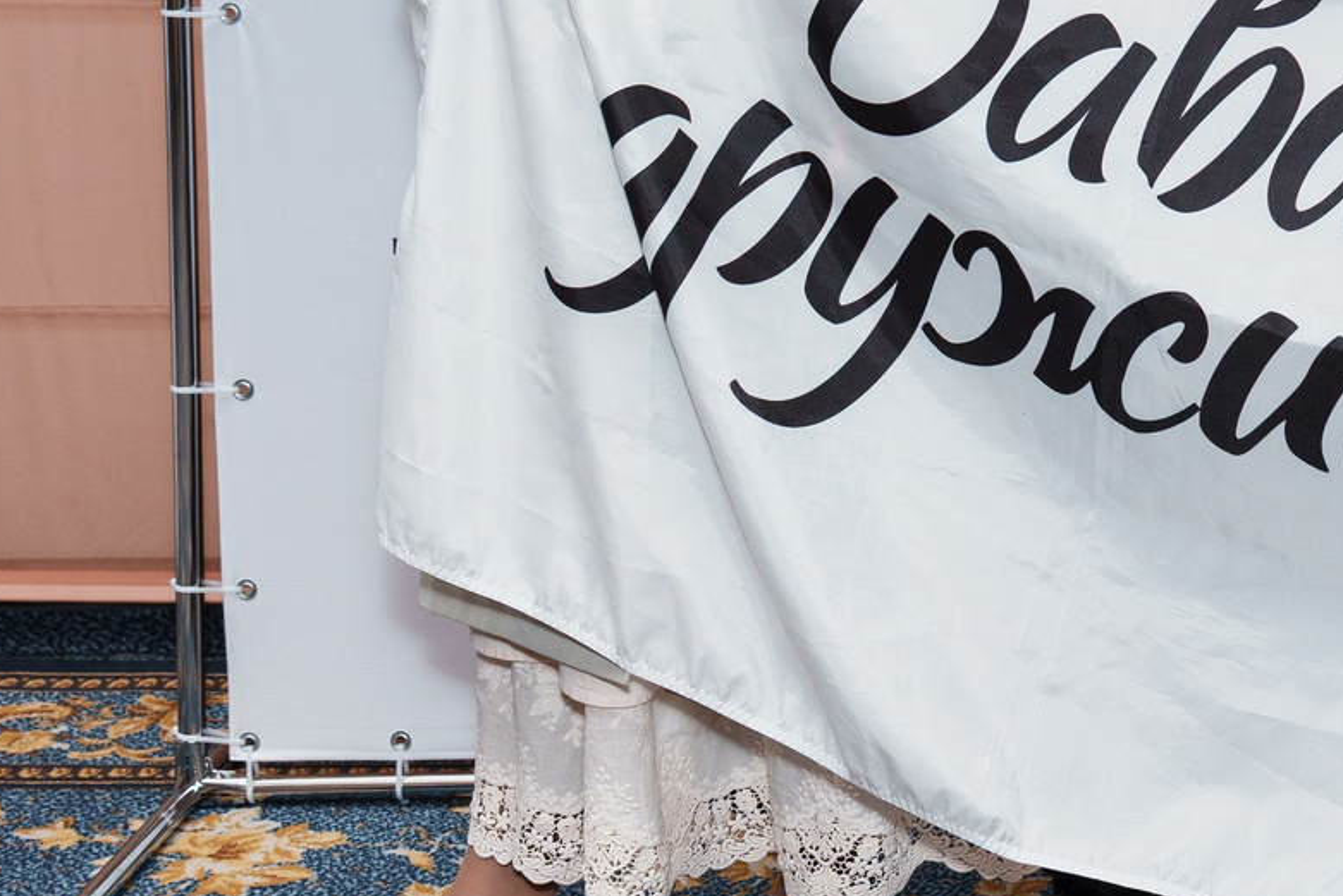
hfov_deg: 20.0
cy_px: -87
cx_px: 1653
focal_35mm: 95
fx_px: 3544
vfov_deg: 14.1
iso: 250
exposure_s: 1/200
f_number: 5
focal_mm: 29
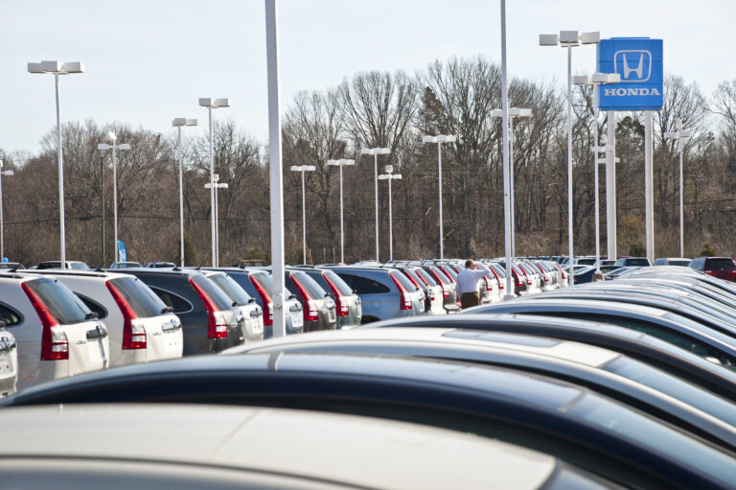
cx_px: 368
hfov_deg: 18.3
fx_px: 2288
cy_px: 245
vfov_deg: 12.2
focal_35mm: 112
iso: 200
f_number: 9
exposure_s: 1/400
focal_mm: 112
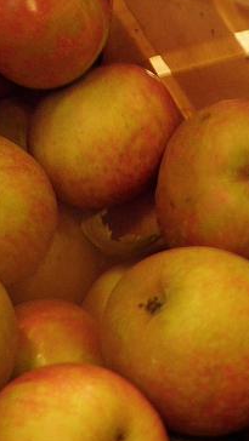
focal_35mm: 59
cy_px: 220
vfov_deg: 35.4
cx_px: -2
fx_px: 692
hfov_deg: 19.8
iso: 400
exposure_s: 1/4
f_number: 4.1
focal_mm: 6.53
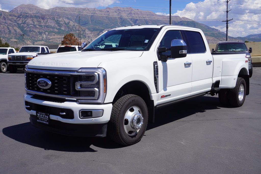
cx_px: 130
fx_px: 283
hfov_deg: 49.5
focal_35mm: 39
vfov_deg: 34.3
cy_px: 87
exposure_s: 1/250
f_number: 11
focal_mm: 26
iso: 100
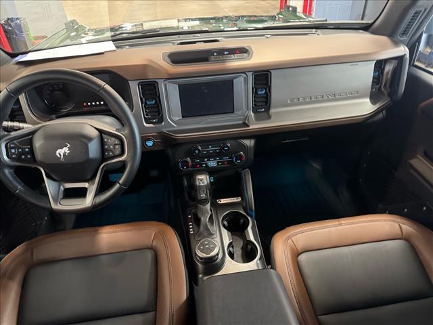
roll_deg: +3.1
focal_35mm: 24
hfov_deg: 71.6
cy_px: 162
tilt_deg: -35.5
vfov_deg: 56.8
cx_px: 216
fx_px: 300
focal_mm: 6.76
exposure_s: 1/30
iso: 1000
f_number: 1.78
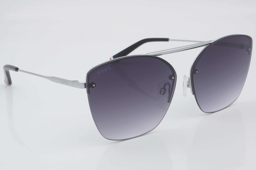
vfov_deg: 18.2
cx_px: 128
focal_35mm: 75
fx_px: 533
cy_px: 85
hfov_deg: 27.0
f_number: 32
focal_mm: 50
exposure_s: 1/3
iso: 100
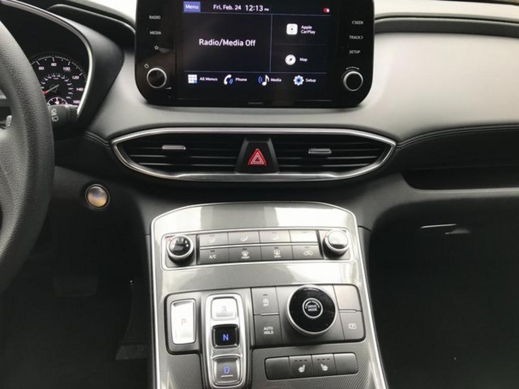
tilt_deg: -27.3
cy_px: 194
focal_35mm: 28
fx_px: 420
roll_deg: -4.3
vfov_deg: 49.7
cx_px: 260
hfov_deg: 63.4
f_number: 1.8
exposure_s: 1/60
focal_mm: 3.99
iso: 25
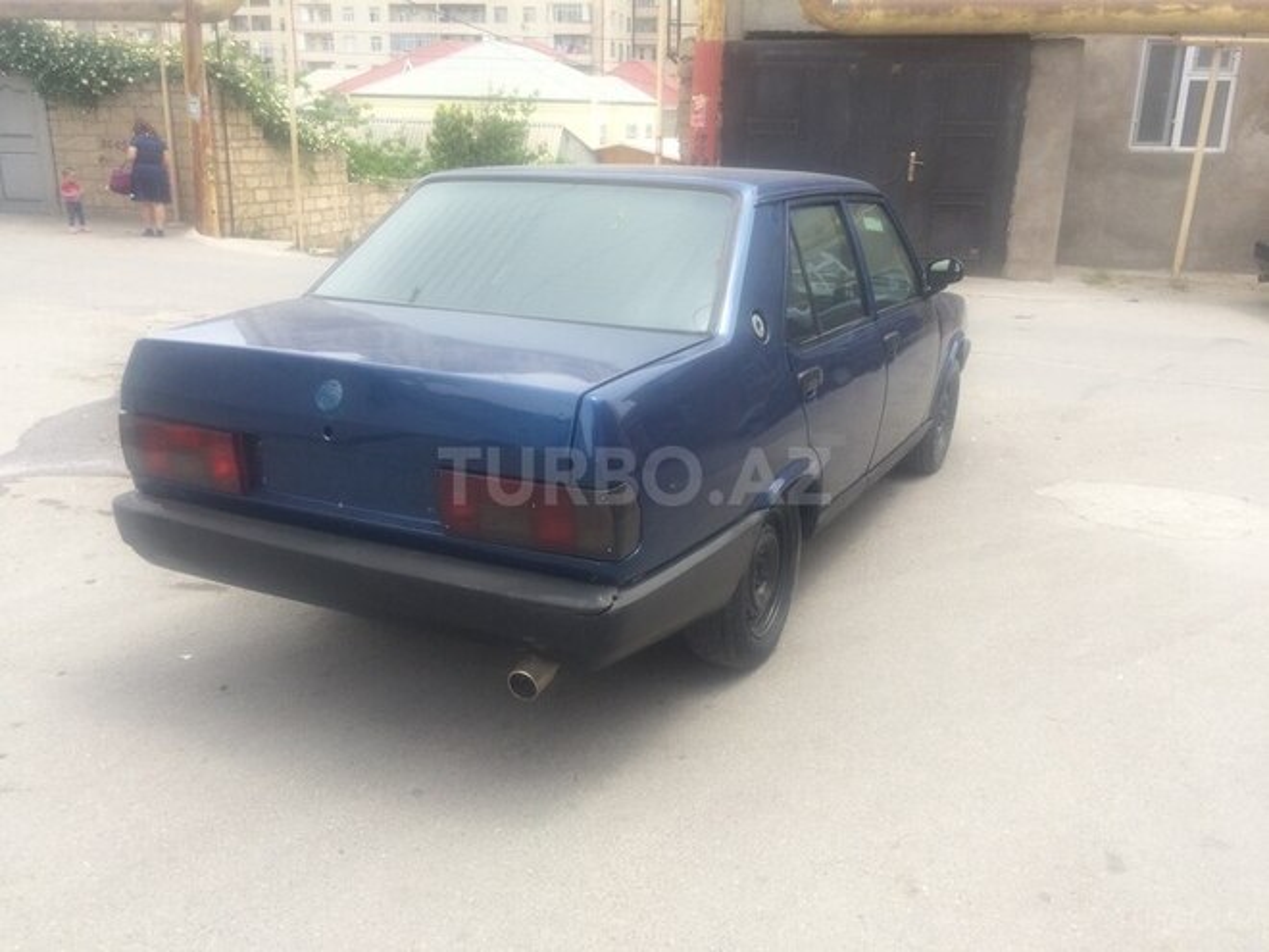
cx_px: 634
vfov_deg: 48.2
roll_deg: -2.0
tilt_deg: -19.0
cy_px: 476
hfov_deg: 61.7
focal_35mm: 29
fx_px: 1063
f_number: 2.2
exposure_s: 1/805
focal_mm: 4.15
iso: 32
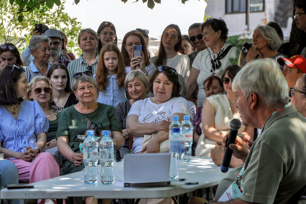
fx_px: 1339
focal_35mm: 158
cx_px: 153
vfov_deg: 8.7
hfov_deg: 13.0
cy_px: 102
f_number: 5.6
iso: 360
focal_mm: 105
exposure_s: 1/500
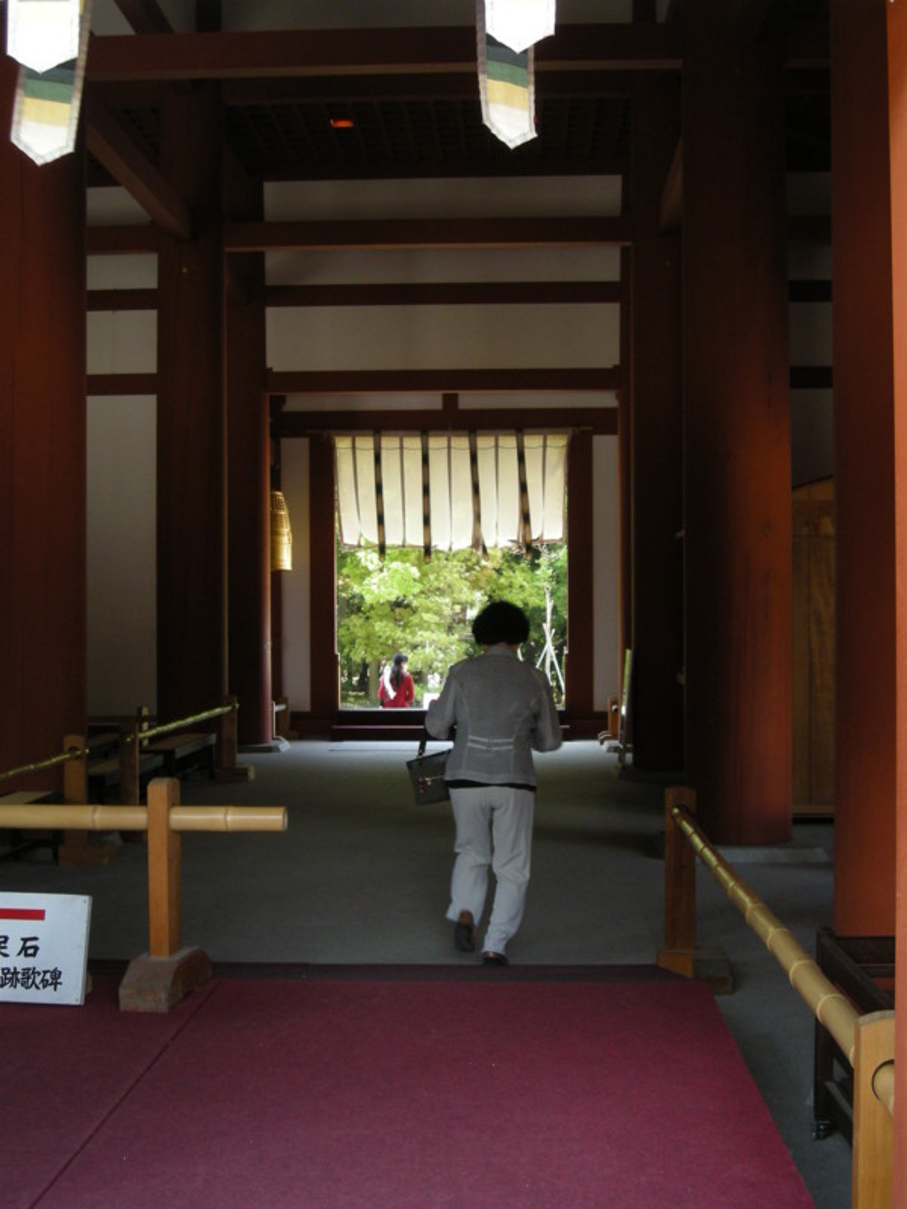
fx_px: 1712
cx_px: 454
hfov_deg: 29.7
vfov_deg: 38.9
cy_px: 604
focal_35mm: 49
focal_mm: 7.9
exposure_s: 1/64.3
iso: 101
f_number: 3.2
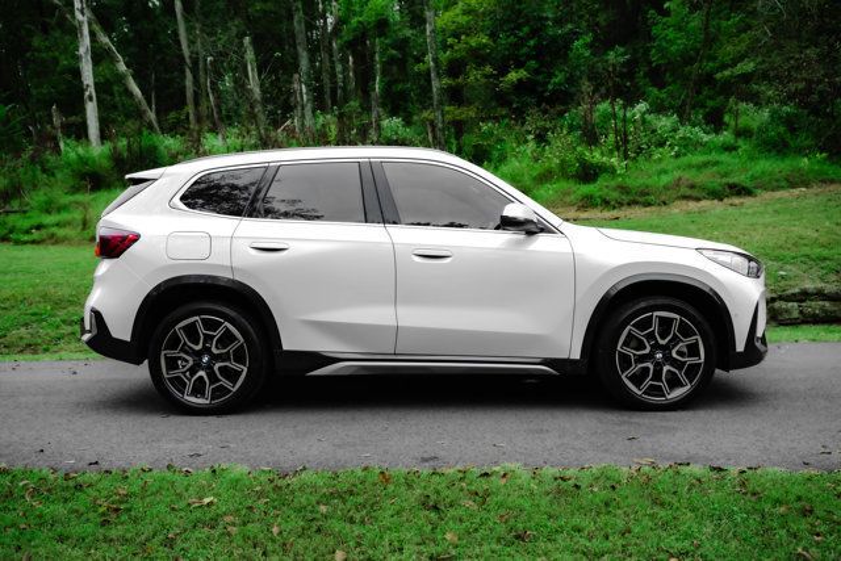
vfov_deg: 41.1
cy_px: 280
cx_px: 420
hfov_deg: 58.7
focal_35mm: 32
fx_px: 748
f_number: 4
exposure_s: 1/500
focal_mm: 32
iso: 400
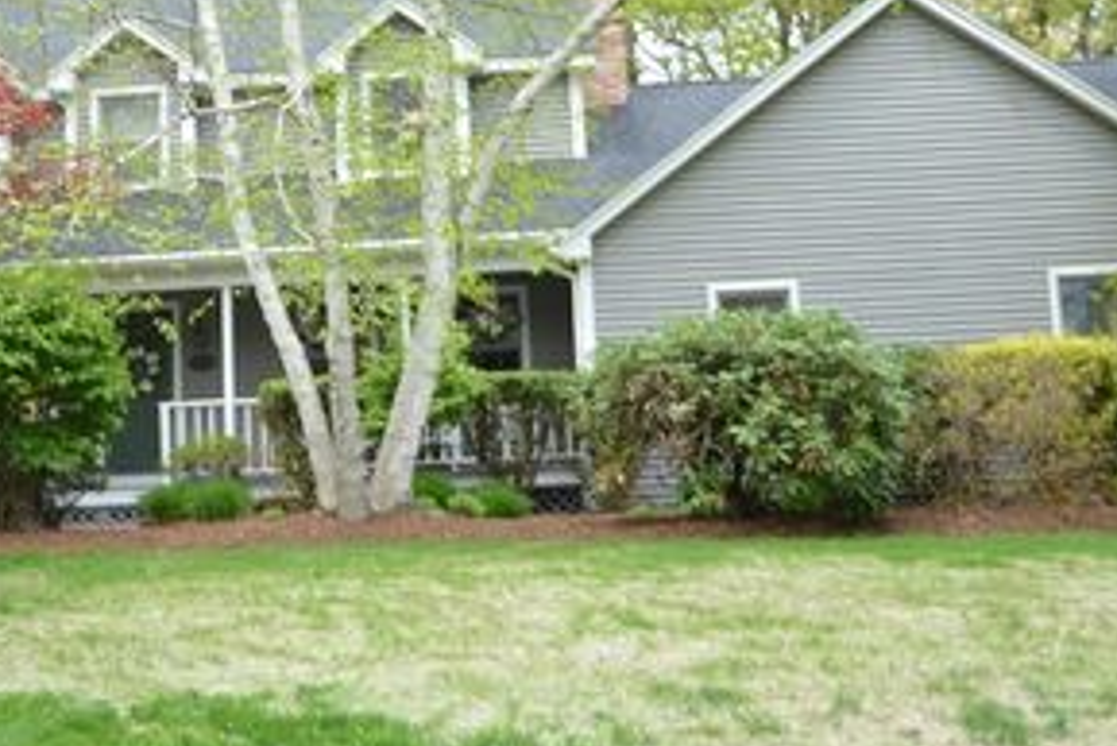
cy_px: 346
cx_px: 387
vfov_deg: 23.8
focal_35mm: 57
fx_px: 1769
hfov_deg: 34.8
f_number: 6.3
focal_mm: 22
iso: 100
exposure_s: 1/160
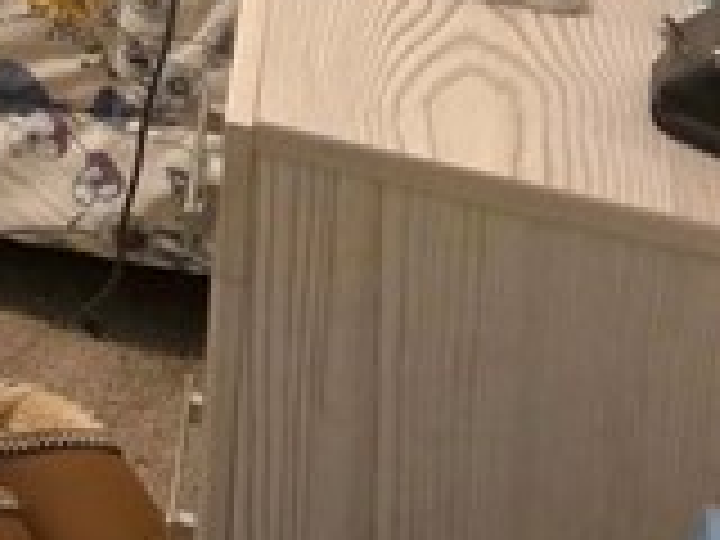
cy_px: -1148
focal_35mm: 147
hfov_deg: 10.4
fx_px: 3058
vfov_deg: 8.3
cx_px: -1296
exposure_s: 1/120
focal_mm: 6.3
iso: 400
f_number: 1.7
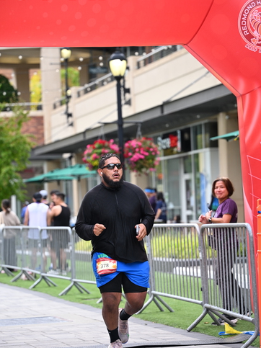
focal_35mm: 114
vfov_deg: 17.3
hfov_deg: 13.0
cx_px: 132
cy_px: 195
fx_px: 1147
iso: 640
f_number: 2.8
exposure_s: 1/2000
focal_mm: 104
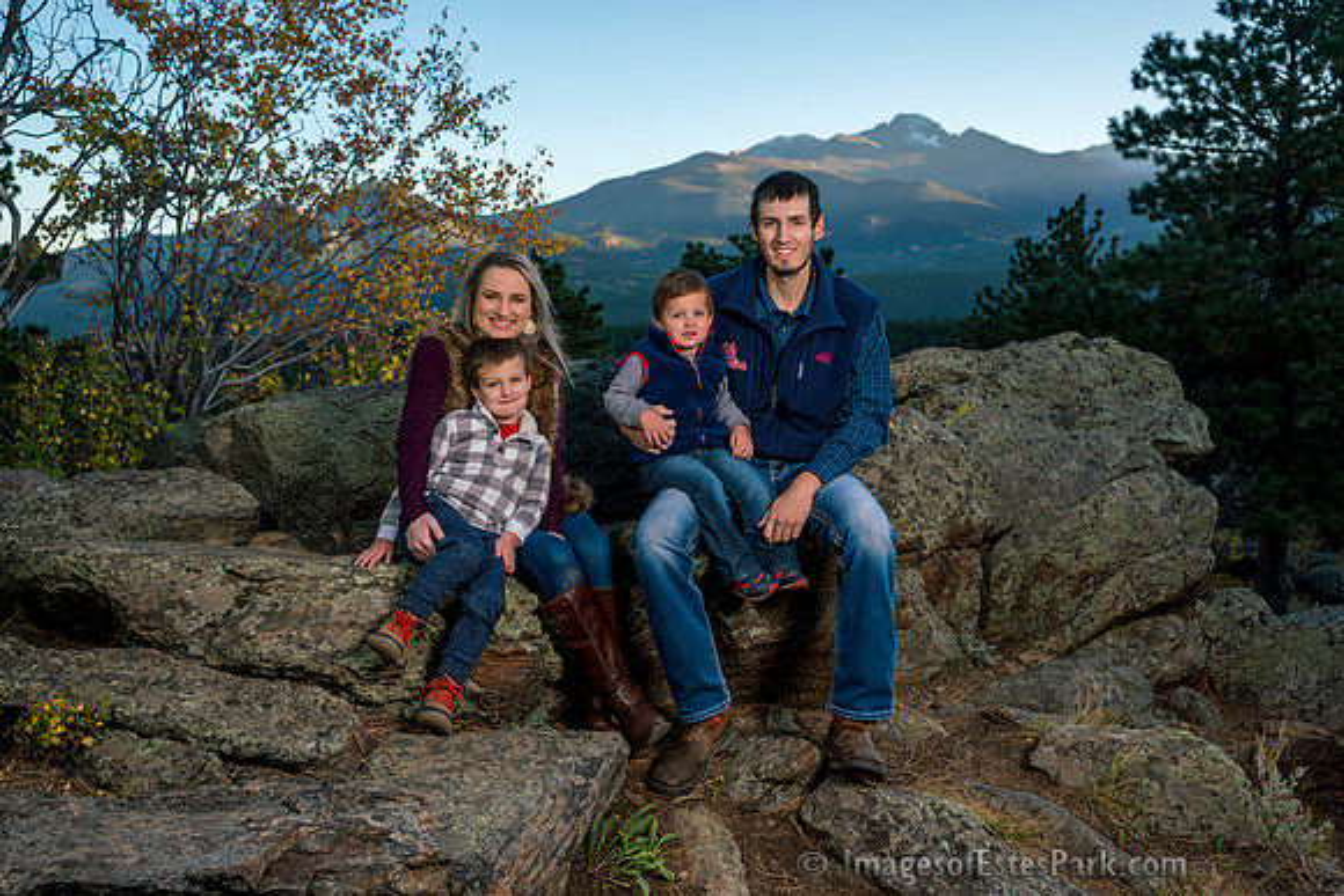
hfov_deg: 54.4
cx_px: 672
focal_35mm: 35
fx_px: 1307
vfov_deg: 37.9
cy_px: 448
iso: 100
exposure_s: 1/200
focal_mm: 35
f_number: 5
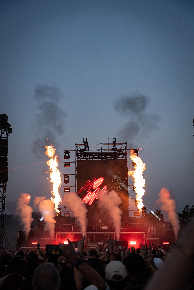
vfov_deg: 39.7
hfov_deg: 27.0
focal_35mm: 50
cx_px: 97
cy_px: 145
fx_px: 403
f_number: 4
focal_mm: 49.9
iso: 100
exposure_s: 1/160
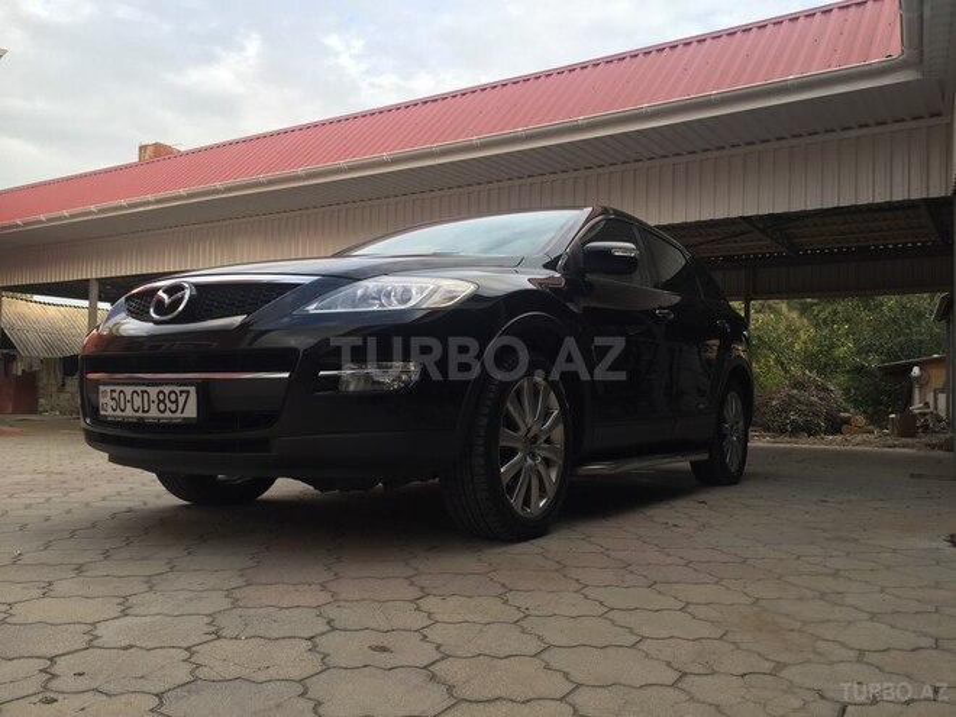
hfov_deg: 61.7
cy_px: 358
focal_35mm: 29
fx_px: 801
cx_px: 478
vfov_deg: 48.2
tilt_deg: +2.5
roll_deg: -1.6
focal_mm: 4.15
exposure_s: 1/130
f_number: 2.2
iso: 32
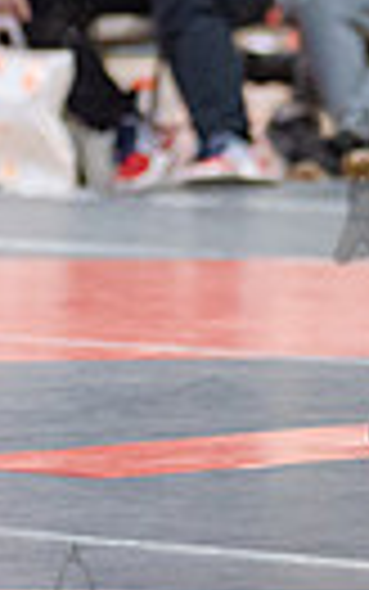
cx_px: 940
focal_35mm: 360
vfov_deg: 5.8
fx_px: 5786
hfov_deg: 3.6
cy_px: -34
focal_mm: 80
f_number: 3.5
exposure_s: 1/320
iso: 4000
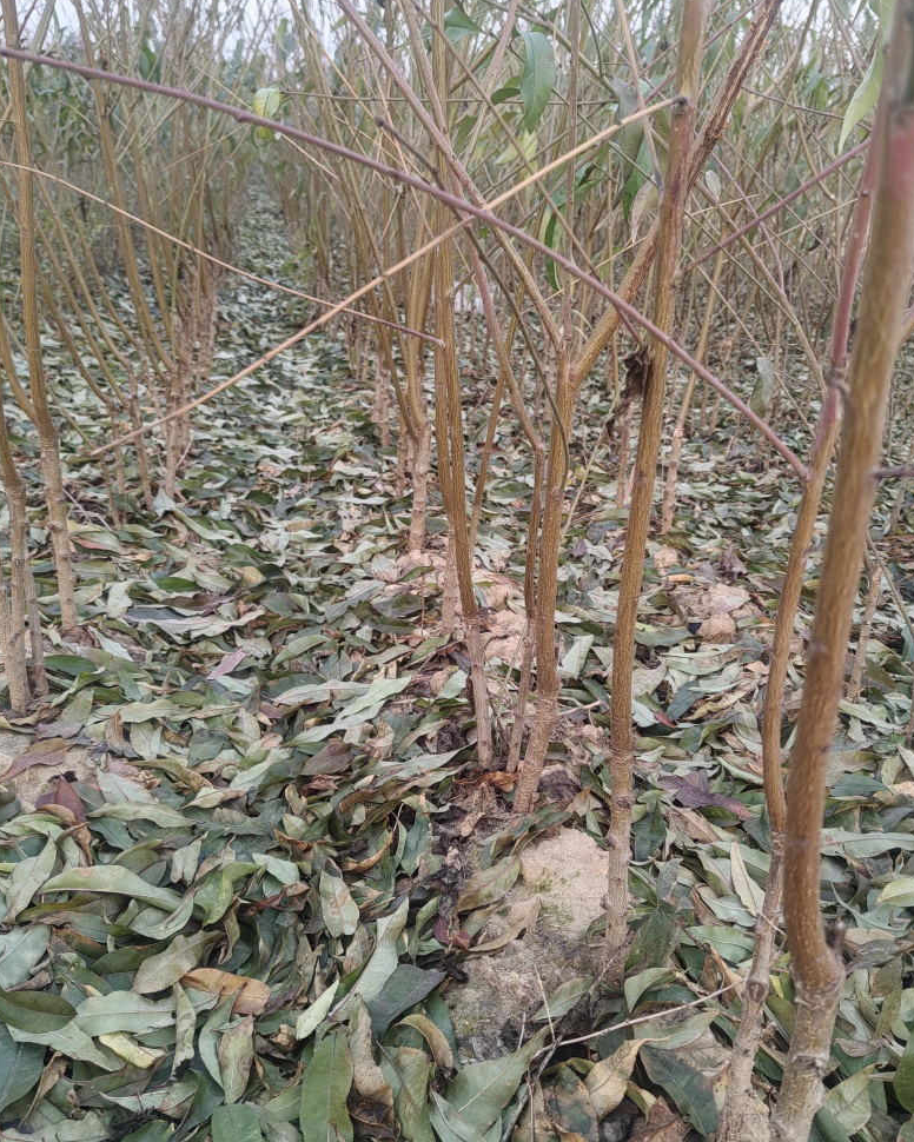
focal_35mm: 29
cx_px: 468
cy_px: 574
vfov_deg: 60.4
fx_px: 981
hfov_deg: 50.0
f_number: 1.9
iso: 80
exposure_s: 1/100
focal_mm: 5.52
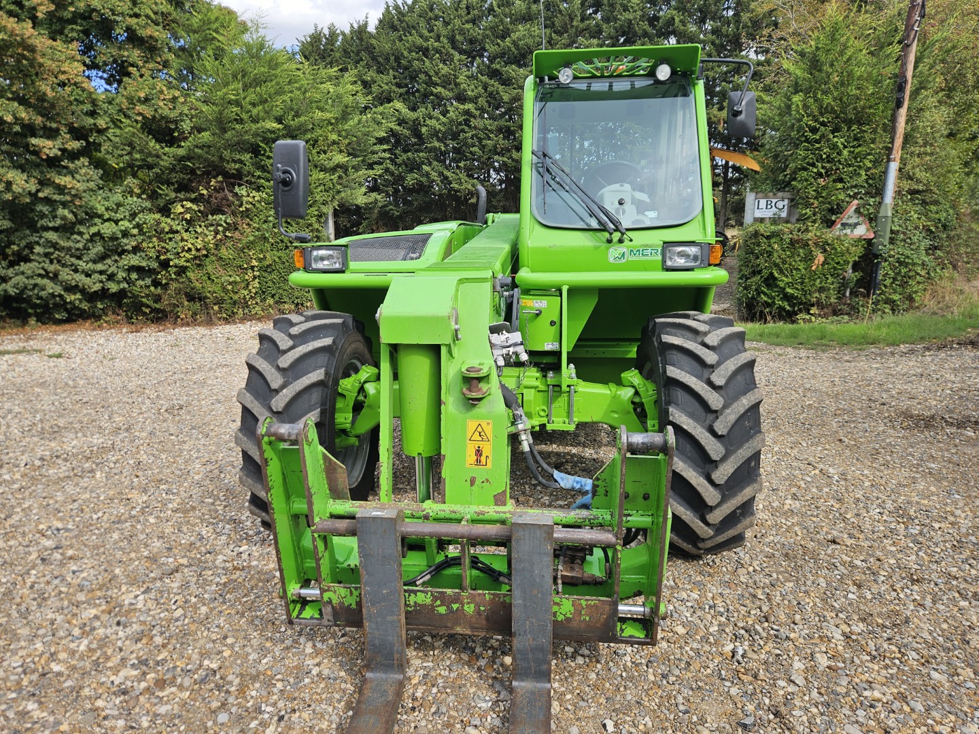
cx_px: 490
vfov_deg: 58.9
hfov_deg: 73.9
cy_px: 367
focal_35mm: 23
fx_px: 650
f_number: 1.8
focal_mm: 5.4
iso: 25
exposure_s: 1/726
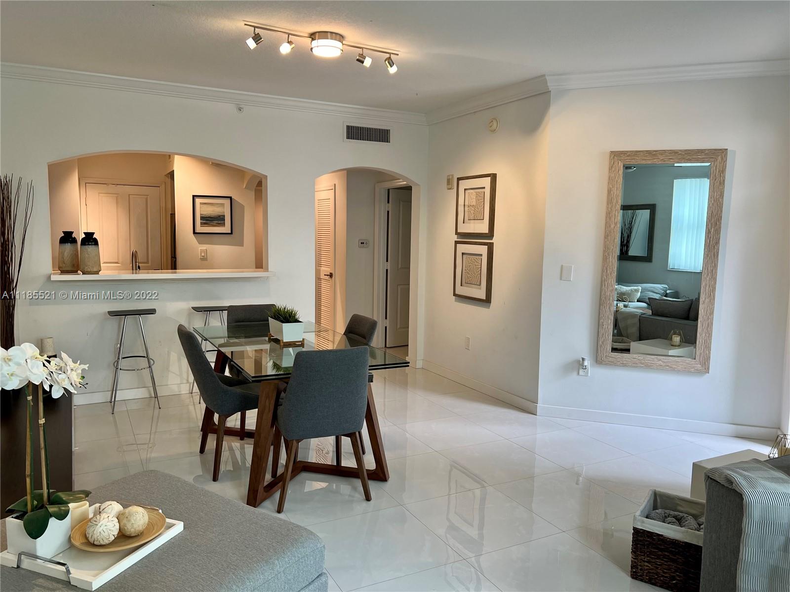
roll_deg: -0.8
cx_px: 395
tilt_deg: -5.8
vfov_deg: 53.1
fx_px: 593
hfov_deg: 67.3
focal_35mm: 26
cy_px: 296
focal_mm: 5.7
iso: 64
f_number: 1.5
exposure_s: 1/120
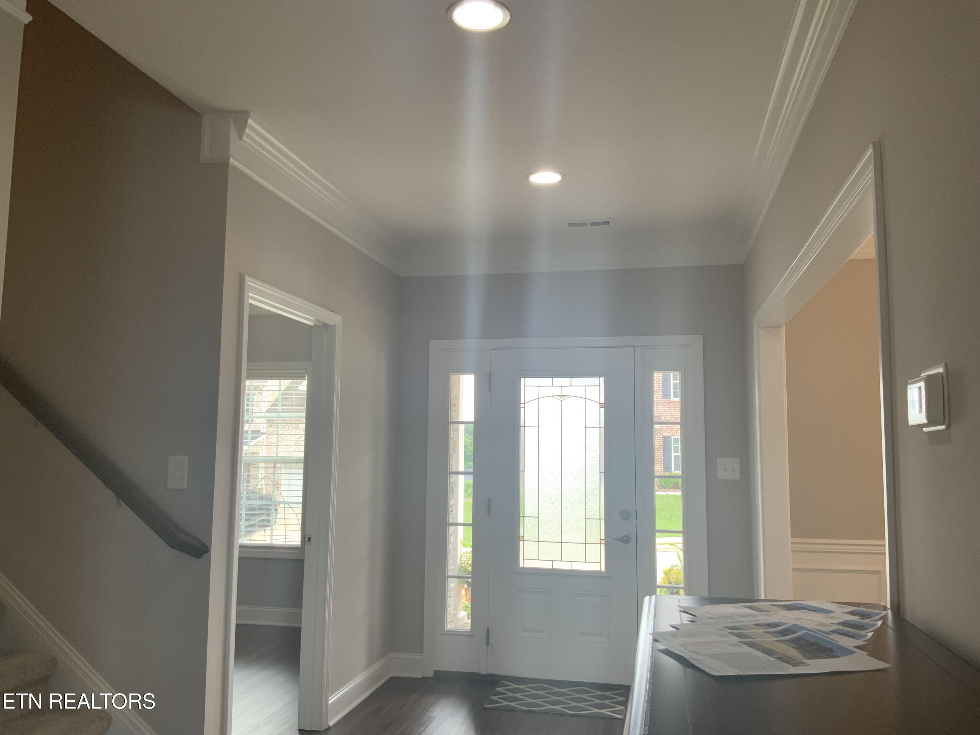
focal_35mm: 29
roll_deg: -0.8
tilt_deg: +8.1
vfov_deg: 48.2
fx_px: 821
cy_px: 368
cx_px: 490
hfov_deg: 61.7
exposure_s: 1/60
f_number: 1.8
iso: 32
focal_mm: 3
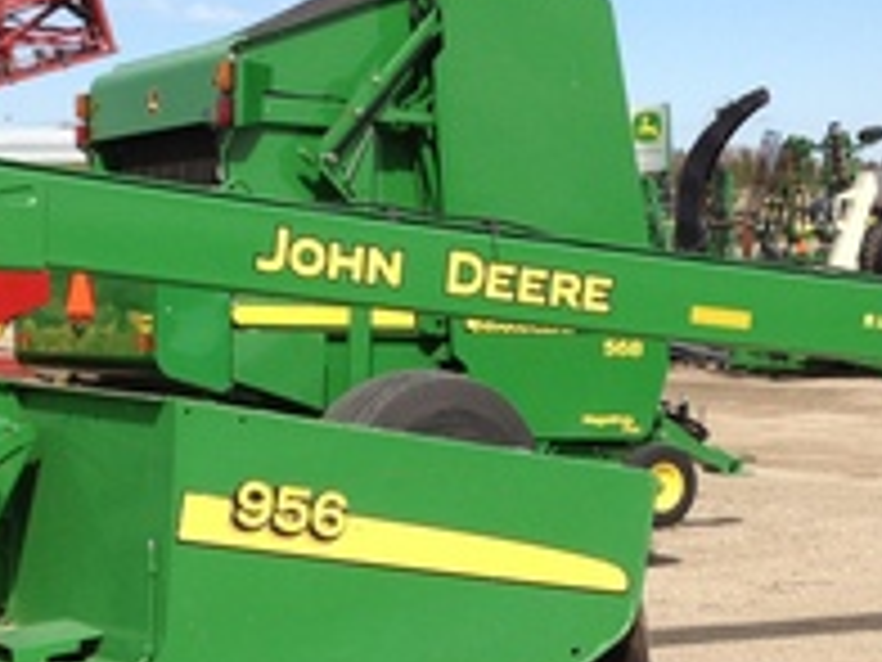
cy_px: 603
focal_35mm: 97
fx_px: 2472
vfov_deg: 15.1
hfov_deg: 20.2
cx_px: 428
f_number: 2.4
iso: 50
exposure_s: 1/1972
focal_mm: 4.28
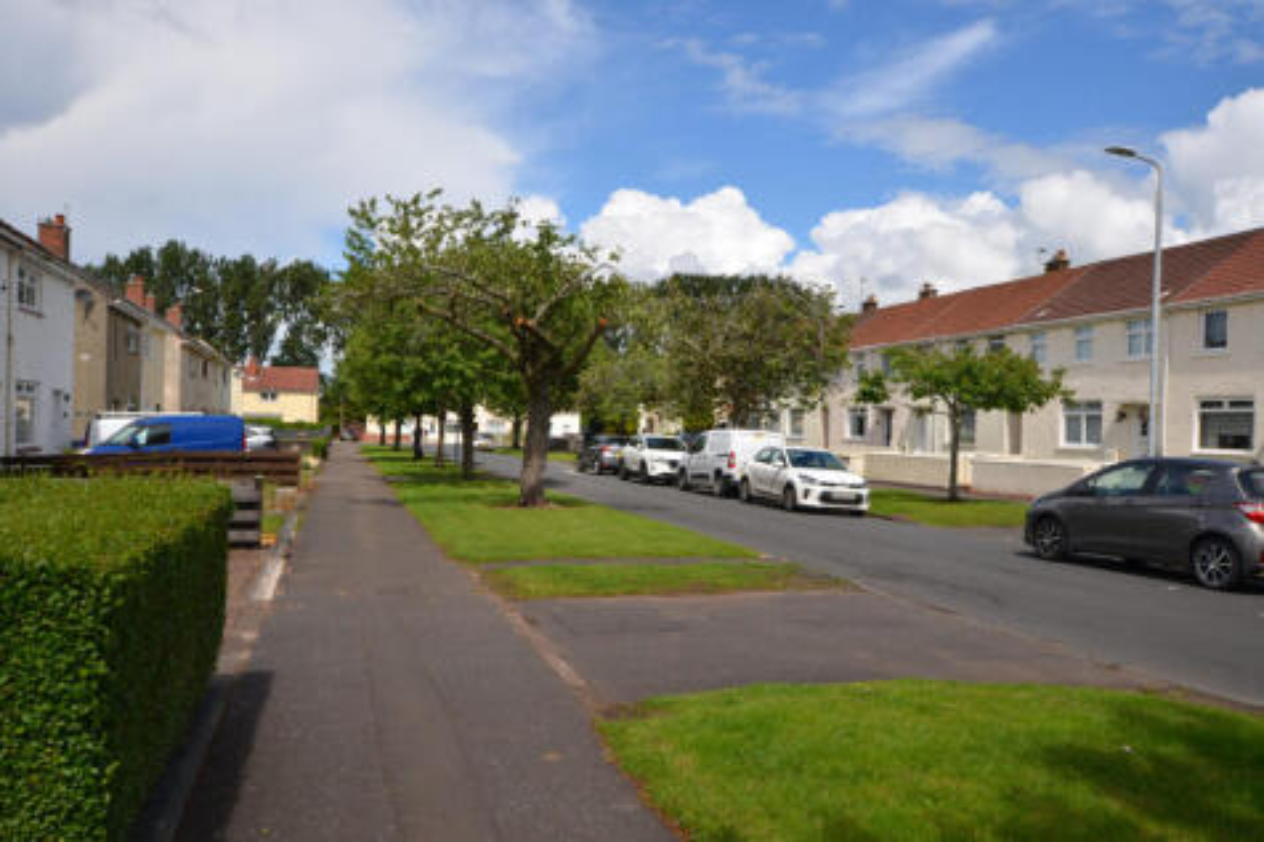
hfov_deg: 61.9
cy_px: 421
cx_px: 632
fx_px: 1053
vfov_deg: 43.6
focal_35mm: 30
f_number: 9
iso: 100
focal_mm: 20
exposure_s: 1/250
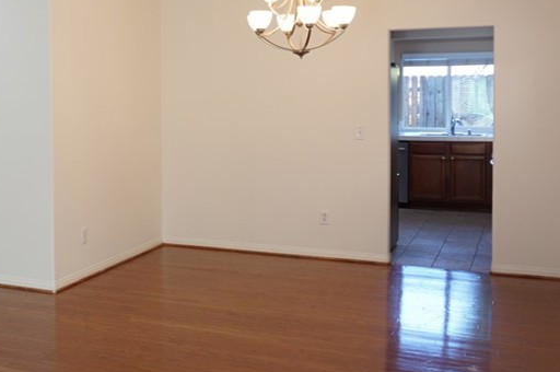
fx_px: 792
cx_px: 90
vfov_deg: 26.2
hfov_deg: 37.2
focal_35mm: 51
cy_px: 117
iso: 250
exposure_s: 1/60
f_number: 3.5
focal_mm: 17
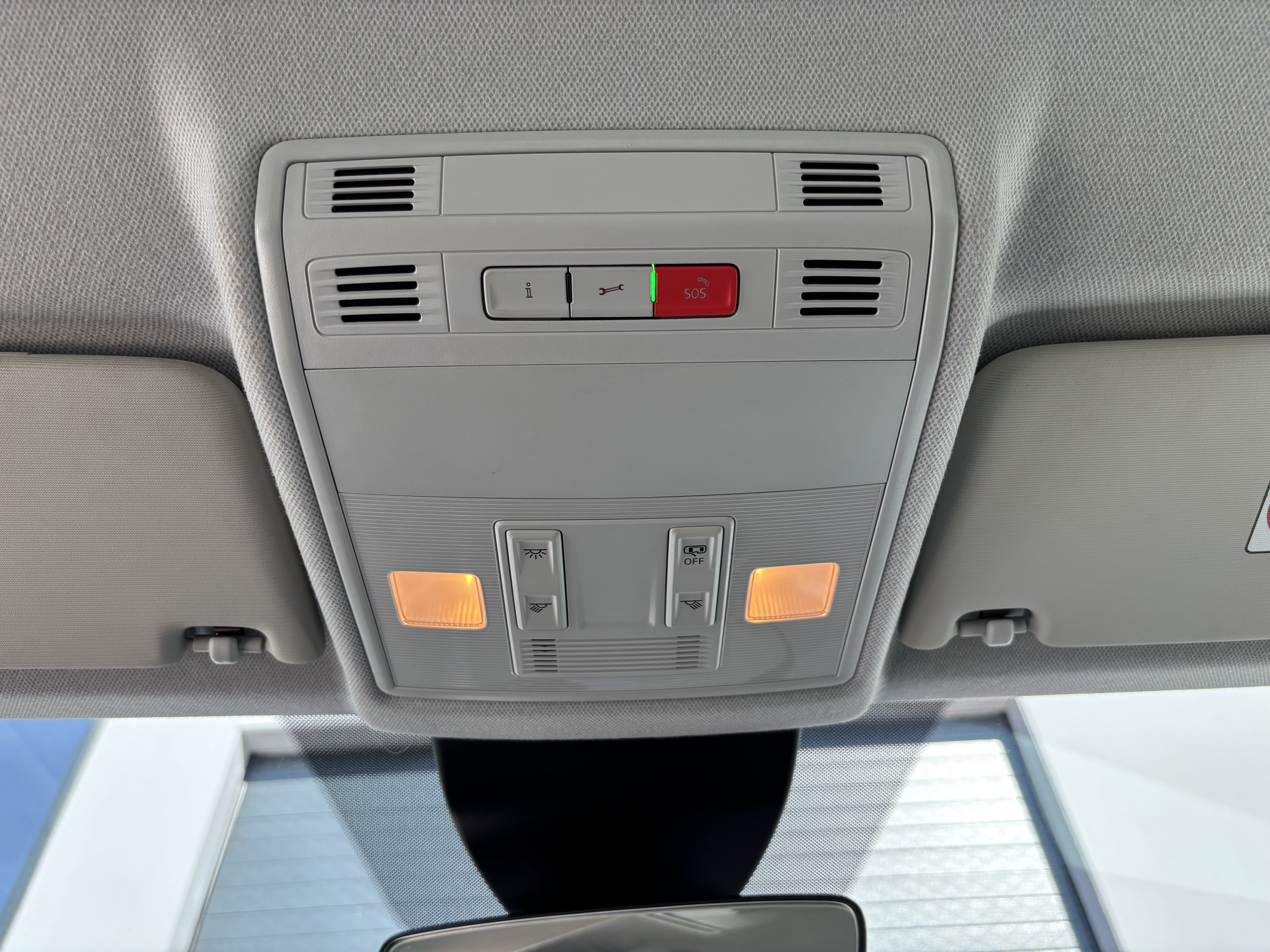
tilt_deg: +49.4
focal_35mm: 26
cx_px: 635
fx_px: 954
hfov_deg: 67.3
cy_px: 476
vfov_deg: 53.1
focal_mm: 5.96
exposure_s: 1/276
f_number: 1.6
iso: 50
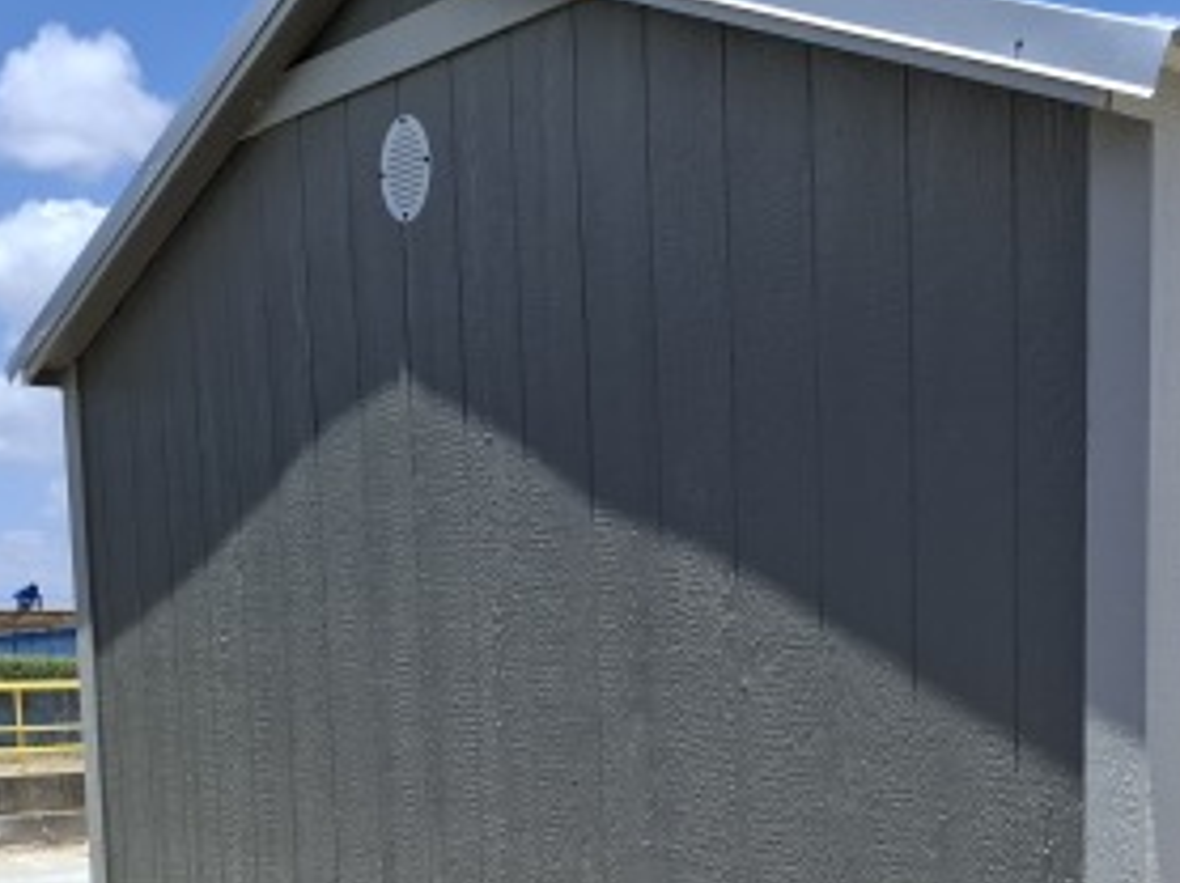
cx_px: 934
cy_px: 828
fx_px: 1805
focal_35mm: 53
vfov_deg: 26.4
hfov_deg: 35.1
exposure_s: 1/1712
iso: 50
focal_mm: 5.54
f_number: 1.8
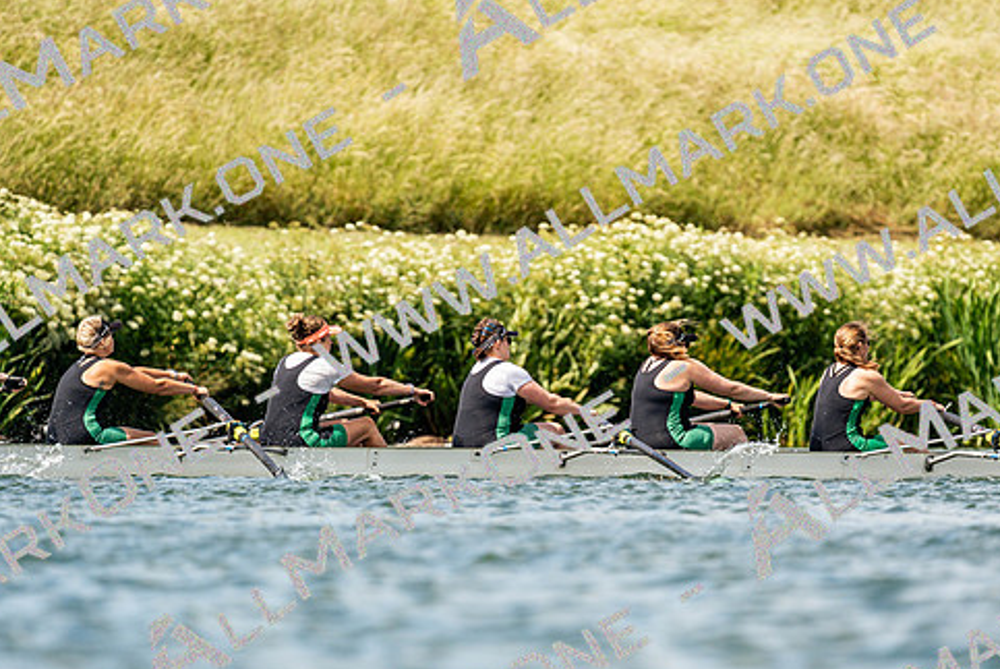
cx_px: 569
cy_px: 384
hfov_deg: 2.9
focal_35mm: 720
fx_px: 20018
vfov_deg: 1.9
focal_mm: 600
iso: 320
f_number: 6.3
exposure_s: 1/2000
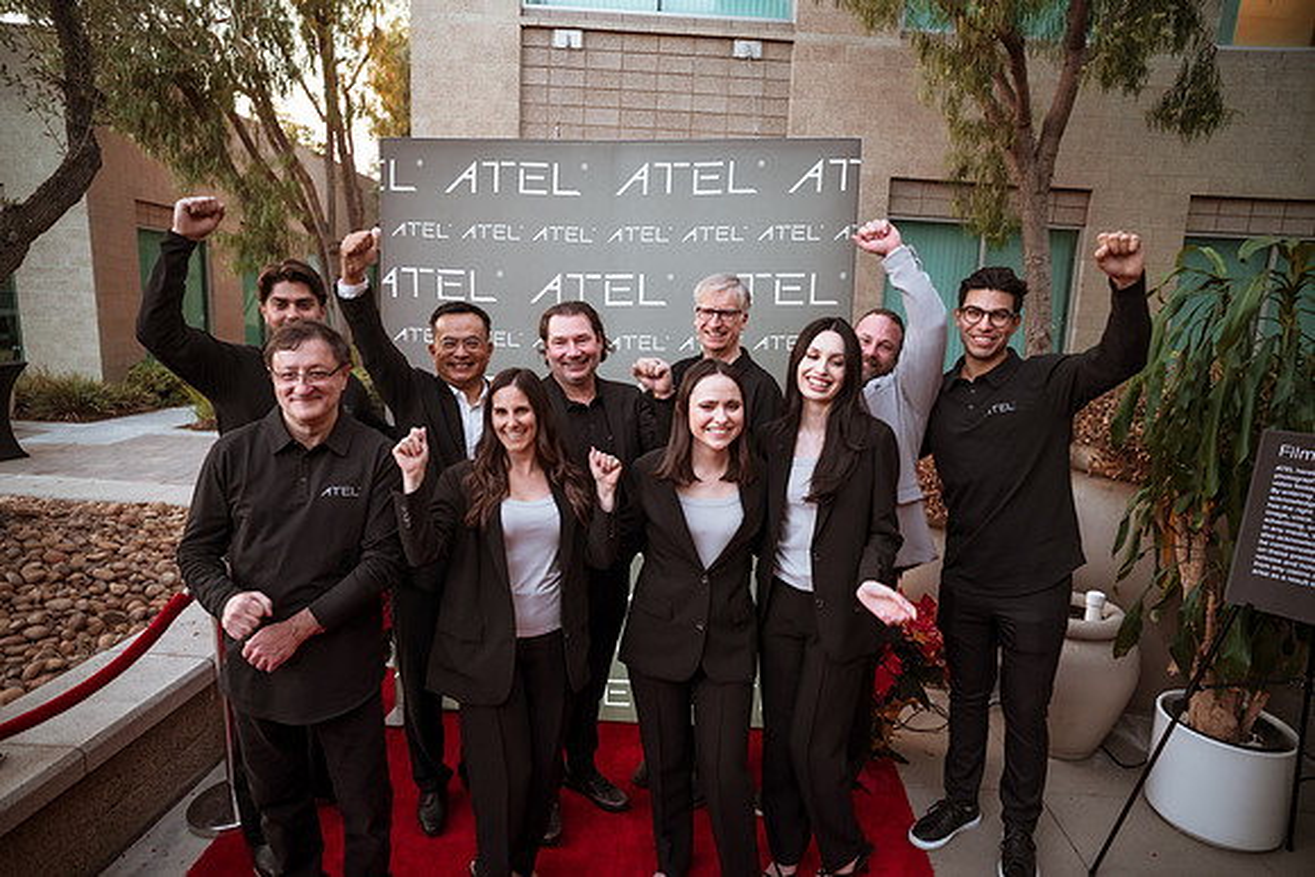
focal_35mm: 20
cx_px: 658
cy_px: 438
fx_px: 731
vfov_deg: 62.0
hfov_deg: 84.0
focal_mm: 20
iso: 1600
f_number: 3.5
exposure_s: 1/320
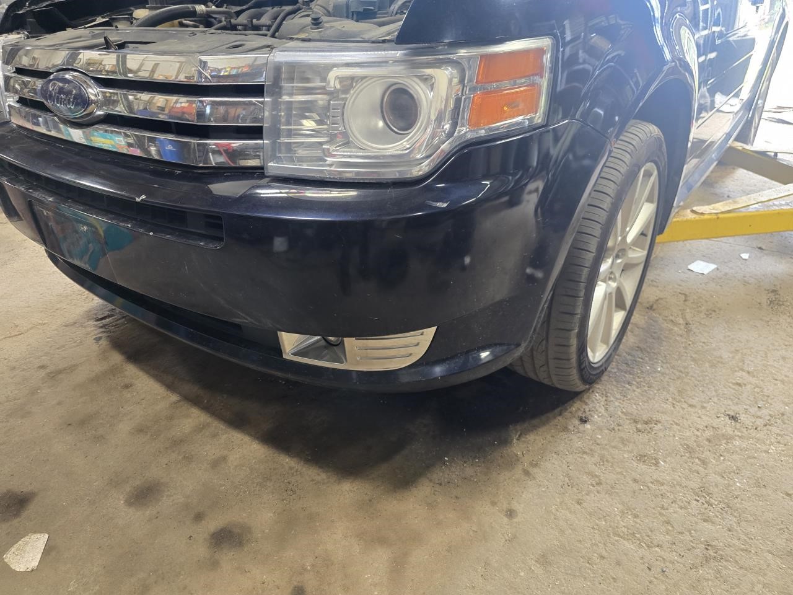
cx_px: 396
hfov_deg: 73.9
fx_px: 527
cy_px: 298
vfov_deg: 58.9
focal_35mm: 23
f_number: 1.7
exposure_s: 1/120
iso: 640
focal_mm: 6.3
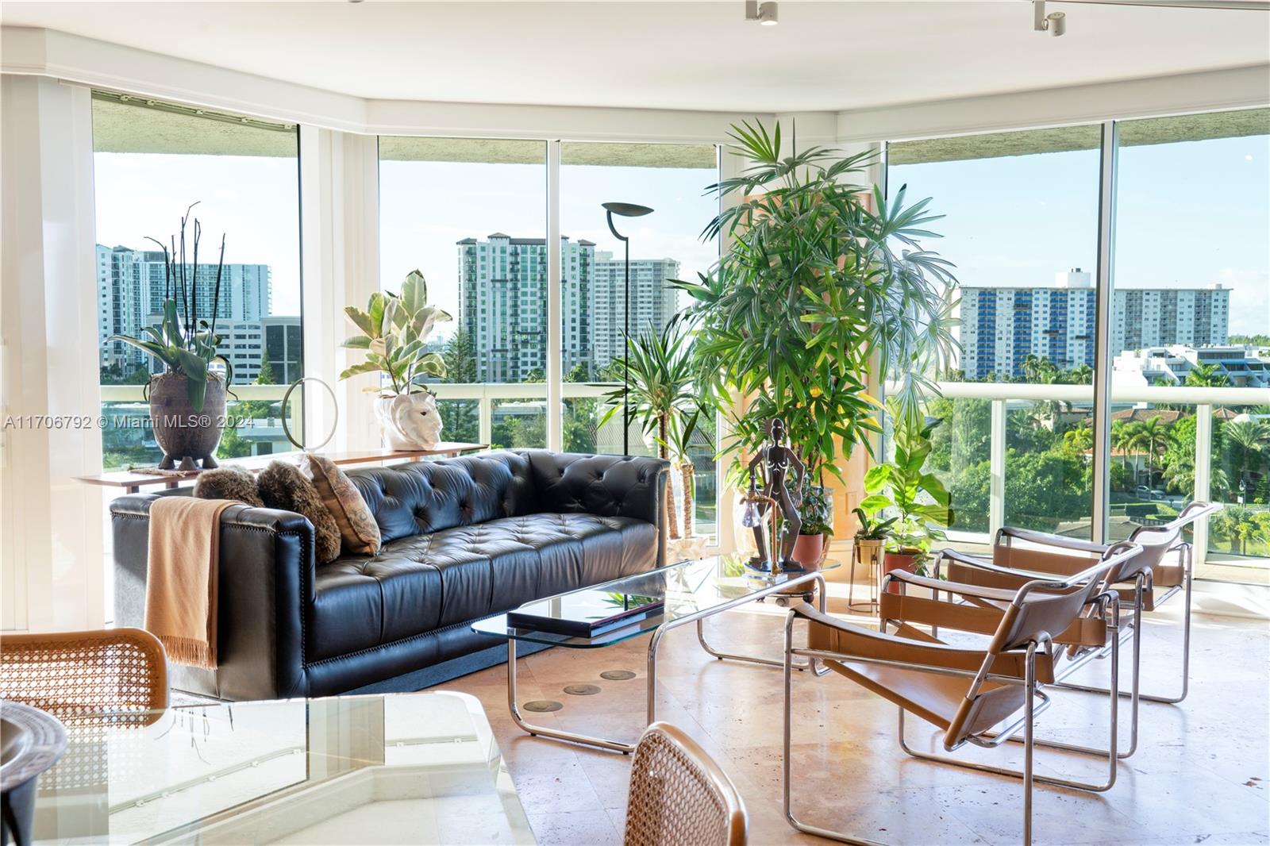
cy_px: 423
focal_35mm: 35
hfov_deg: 54.4
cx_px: 635
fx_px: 1234
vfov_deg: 37.8
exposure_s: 1/500
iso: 400
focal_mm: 35
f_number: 9.5
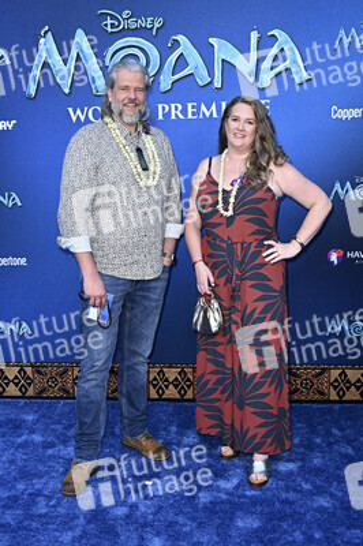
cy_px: 273
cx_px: 182
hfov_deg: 35.9
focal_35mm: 37
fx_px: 561
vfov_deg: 51.9
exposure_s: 1/250
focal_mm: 37
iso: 800
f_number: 6.3
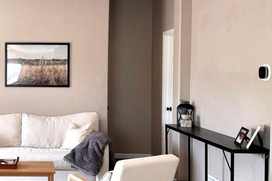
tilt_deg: -1.2
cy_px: 81
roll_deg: +0.0
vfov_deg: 25.5
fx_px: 400
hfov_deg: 35.5
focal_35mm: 53
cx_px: 31
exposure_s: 1/120
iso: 80
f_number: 1.78
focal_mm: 6.76
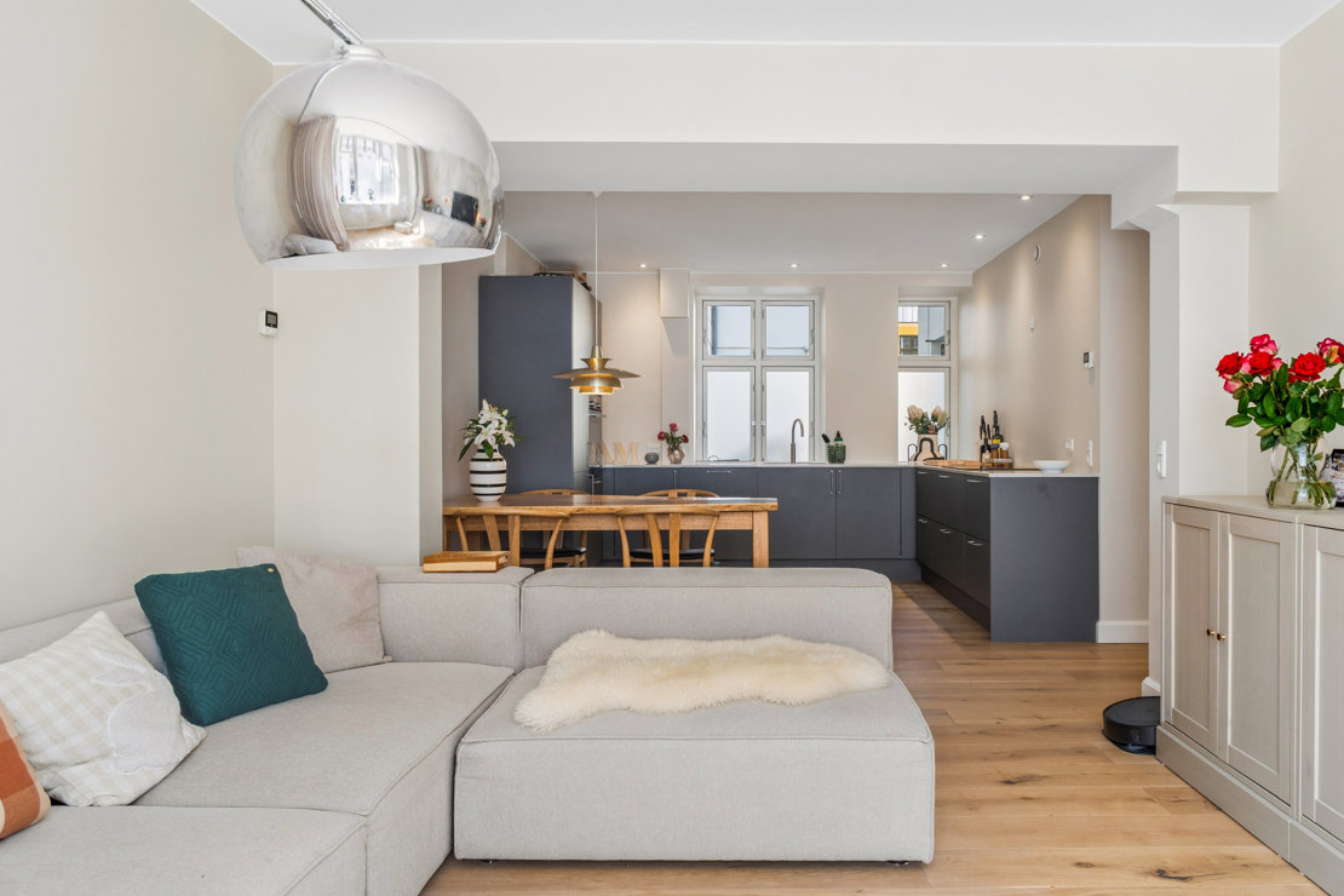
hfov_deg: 73.7
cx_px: 672
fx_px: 896
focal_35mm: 24
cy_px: 448
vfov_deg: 53.1
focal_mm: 16
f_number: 8
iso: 200
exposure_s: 1/80
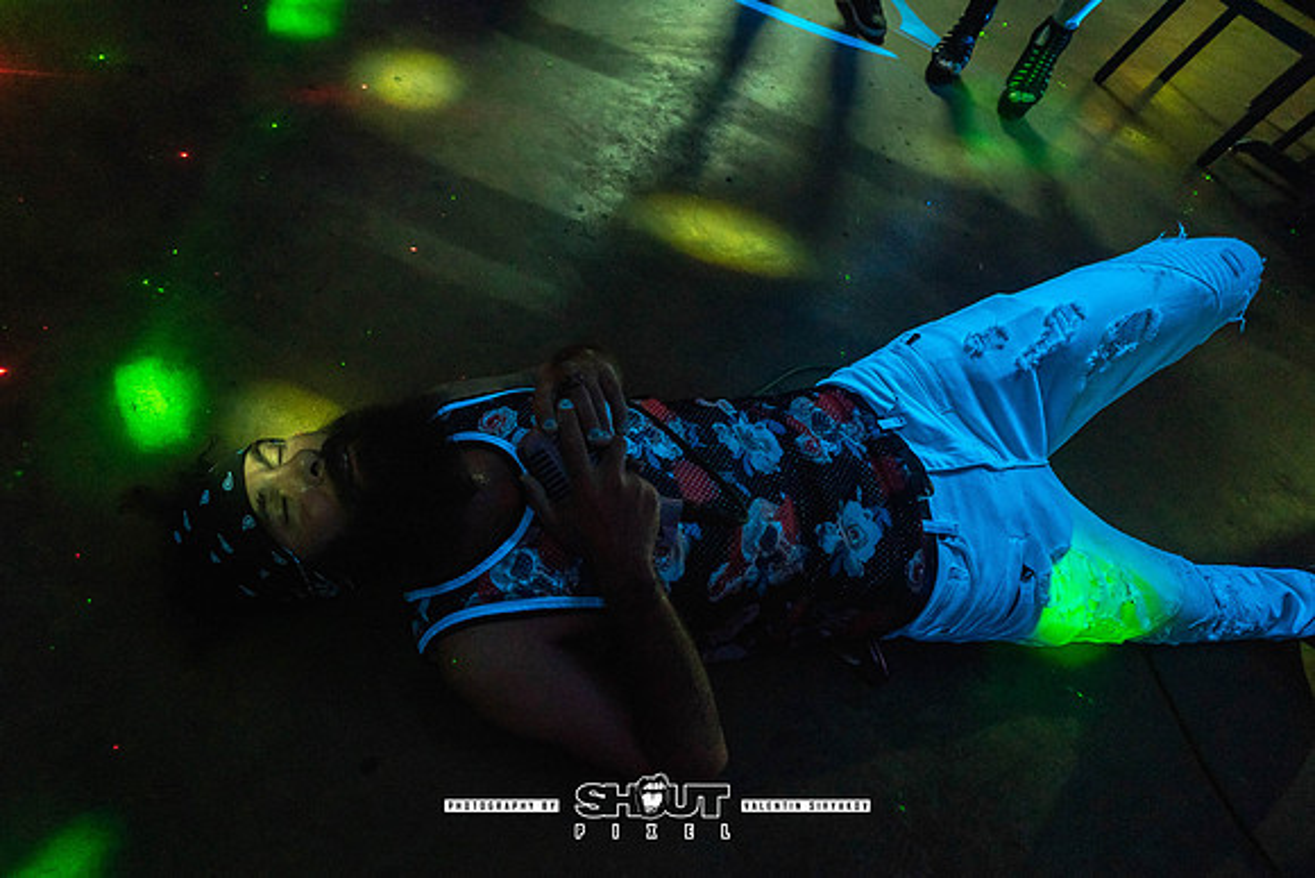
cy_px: 563
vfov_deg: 65.2
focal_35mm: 18
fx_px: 670
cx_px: 454
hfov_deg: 86.3
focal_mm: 14
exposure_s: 1/160
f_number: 2.8
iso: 1250
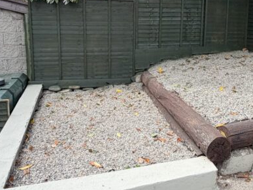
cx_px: 160
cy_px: 55
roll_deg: -0.7
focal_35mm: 37
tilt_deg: -9.8
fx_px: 271
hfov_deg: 49.6
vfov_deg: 38.0
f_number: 2.2
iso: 40
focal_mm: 2.22
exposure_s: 1/686
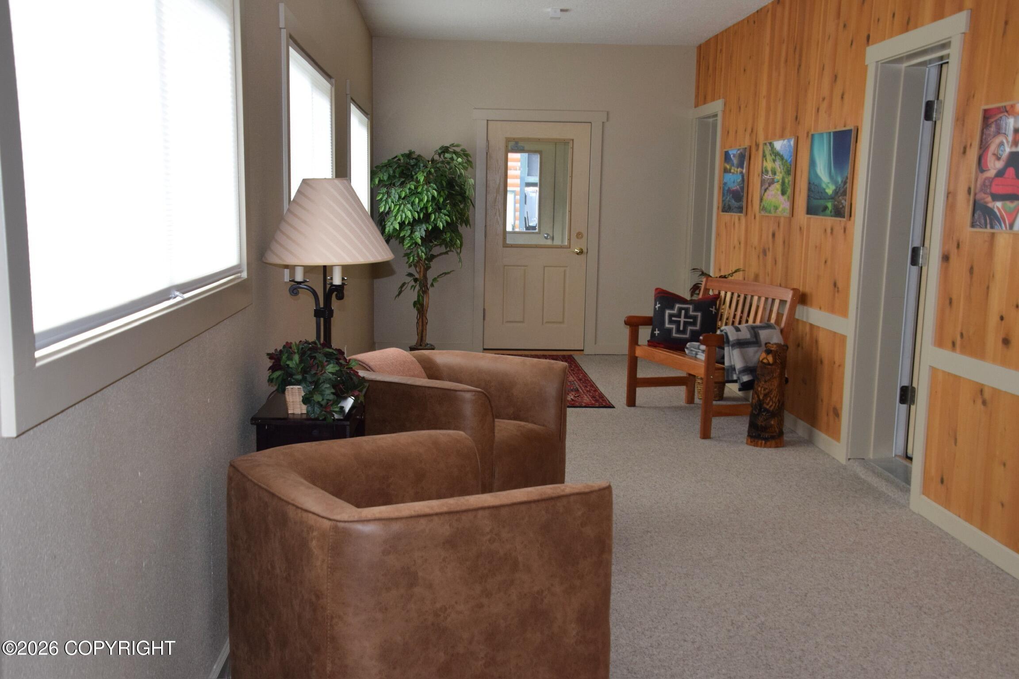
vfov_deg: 34.2
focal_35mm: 39
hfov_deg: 49.6
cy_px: 340
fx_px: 1104
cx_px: 510
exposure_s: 1/100
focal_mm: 26
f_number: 5
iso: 800
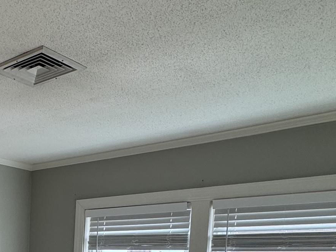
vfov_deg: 26.5
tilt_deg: -4.5
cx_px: -50
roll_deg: -1.2
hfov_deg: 33.1
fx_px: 475
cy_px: 299
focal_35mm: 49
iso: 50
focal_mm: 2.22
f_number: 2.2
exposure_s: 1/120
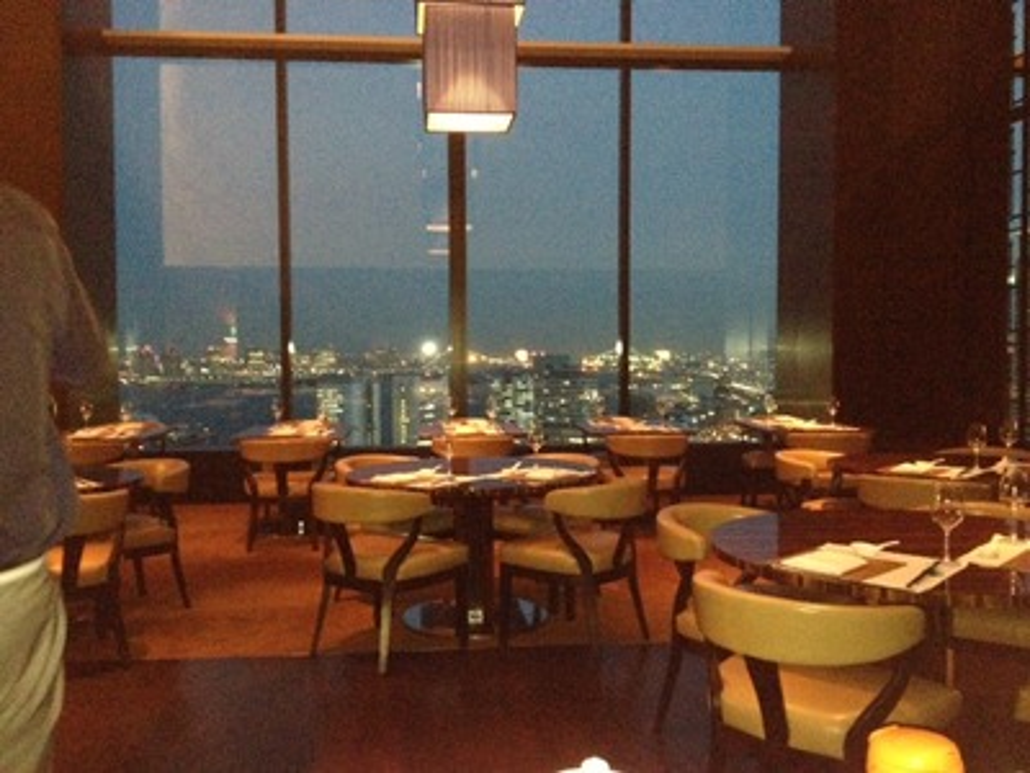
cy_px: 386
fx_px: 1041
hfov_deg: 52.6
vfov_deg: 40.7
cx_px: 515
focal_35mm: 35
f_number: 2.4
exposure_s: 1/16
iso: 800
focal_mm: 4.28
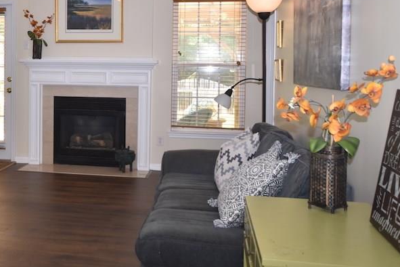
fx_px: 578
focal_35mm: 52
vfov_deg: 25.8
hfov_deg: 36.7
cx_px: 72
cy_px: 80
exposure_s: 1/100
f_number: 5.6
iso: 400
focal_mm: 20
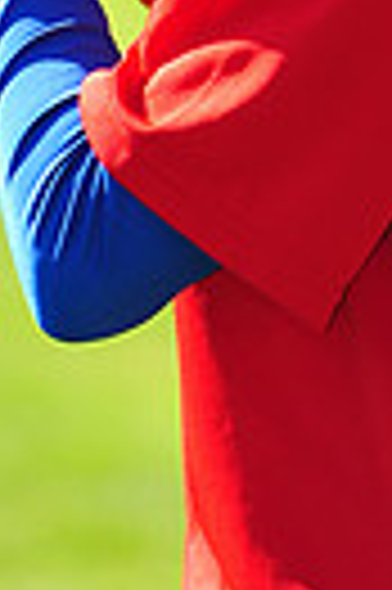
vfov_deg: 3.2
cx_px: 329
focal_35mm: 644
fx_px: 10546
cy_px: -658
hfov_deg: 2.1
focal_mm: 145
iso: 200
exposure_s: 1/500
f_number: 5
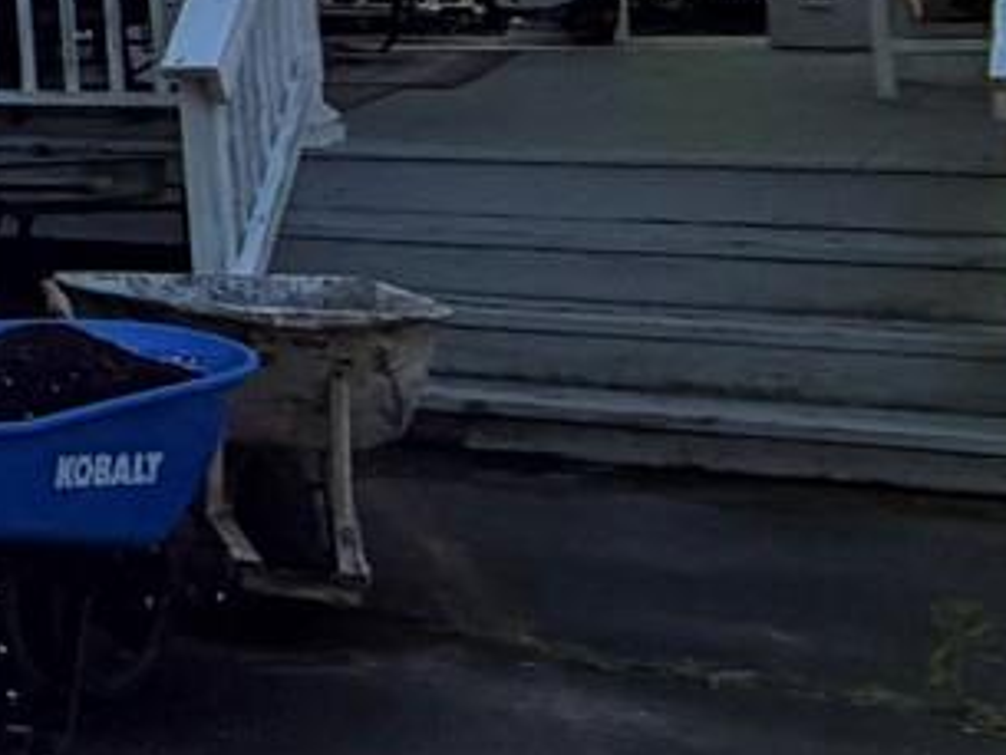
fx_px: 2733
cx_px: -1339
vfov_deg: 15.1
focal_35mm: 94
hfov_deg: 14.5
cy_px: -181
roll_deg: +0.7
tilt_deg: +2.3
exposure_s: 1/502
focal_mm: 2.22
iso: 50
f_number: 2.2
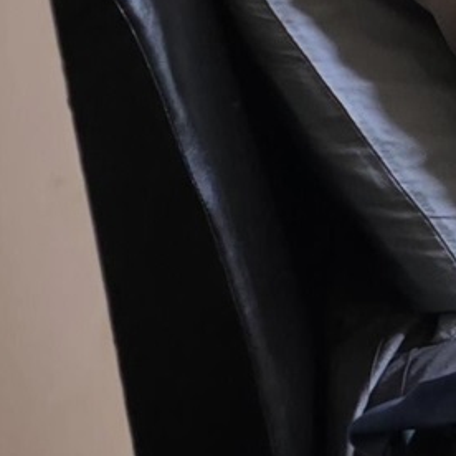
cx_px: 1147
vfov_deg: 10.3
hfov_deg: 9.1
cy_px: 149
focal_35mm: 170
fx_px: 2534
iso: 640
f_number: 1.7
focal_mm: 6.3
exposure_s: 1/120
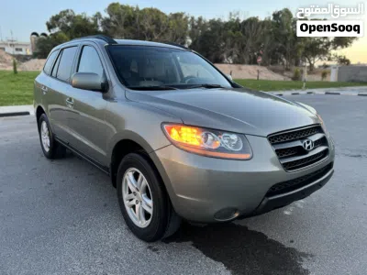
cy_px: 138
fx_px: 276
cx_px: 184
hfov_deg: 67.3
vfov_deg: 53.1
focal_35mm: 26
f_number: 1.5
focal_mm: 5.7
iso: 250
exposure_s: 1/50
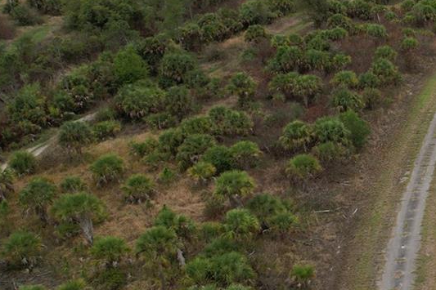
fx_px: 799
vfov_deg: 20.5
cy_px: 86
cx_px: 564
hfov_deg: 26.1
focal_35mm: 66
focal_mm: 8.38
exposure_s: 1/1500
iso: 100
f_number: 2.8
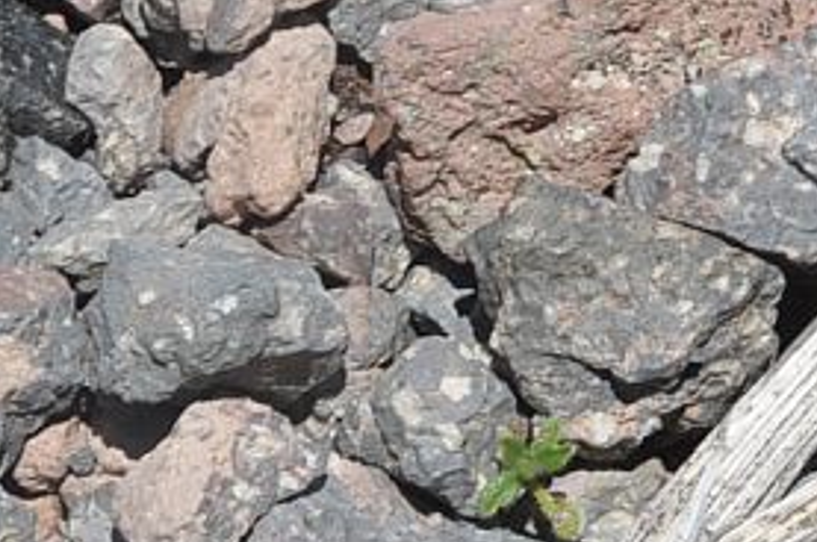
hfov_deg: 9.6
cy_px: -337
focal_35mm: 197
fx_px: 4465
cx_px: 1720
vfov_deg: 6.8
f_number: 16
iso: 200
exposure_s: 1/125
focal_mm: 28
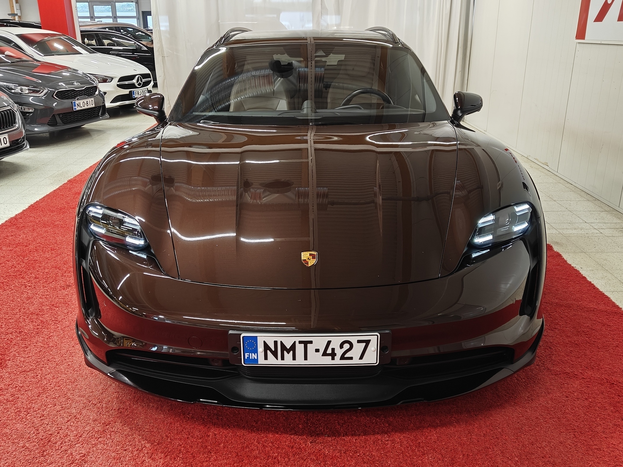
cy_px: 234
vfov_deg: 45.4
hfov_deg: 58.4
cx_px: 312
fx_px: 558
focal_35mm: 31
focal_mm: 5.59
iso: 80
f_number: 1.8
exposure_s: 1/50
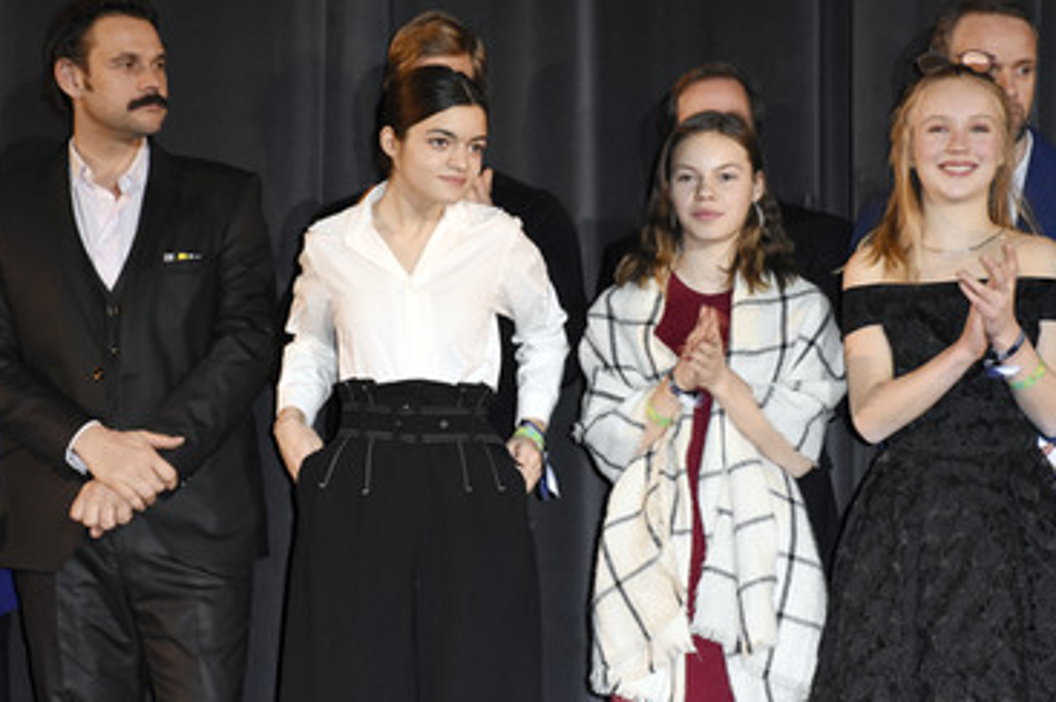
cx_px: 568
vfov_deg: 10.6
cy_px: 380
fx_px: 3781
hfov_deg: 15.9
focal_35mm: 129
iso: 2500
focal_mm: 70
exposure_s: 1/125
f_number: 6.3
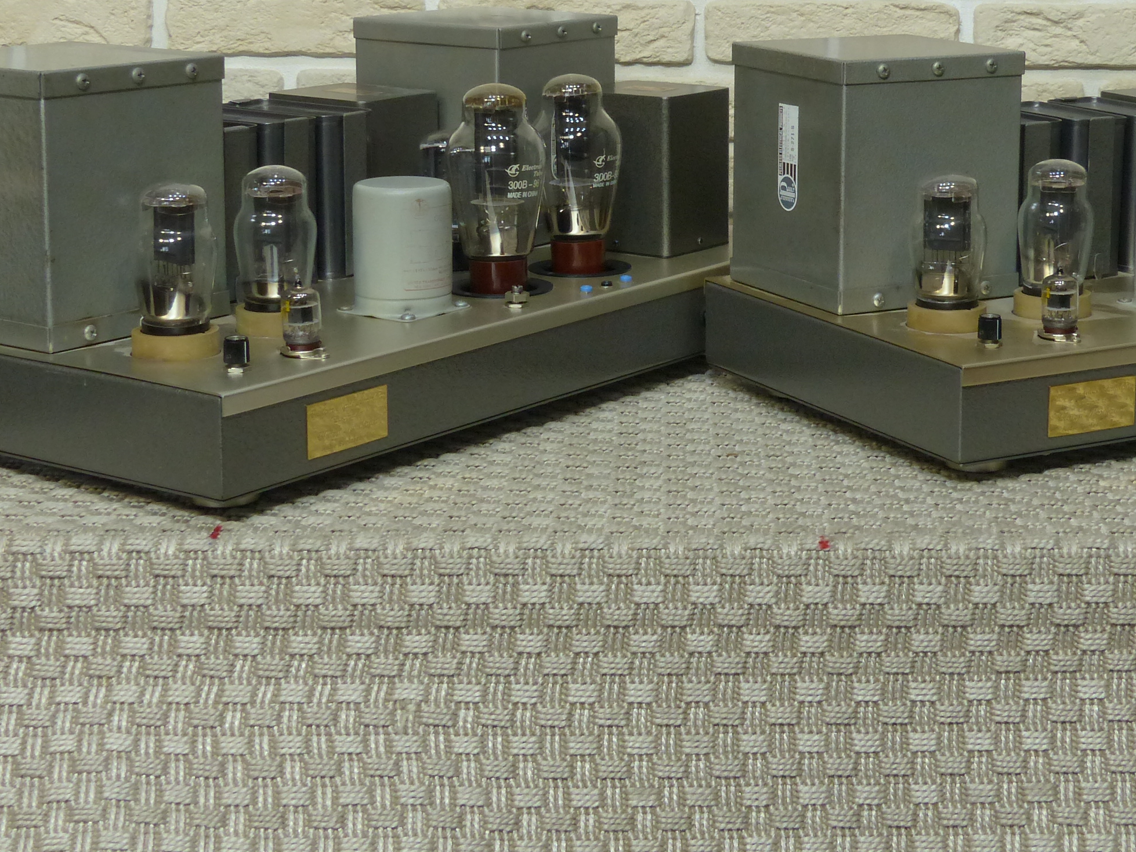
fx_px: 2297
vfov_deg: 20.9
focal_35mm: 70
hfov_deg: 27.7
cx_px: 726
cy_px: 231
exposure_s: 1/60
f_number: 4.5
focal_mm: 7.6
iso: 200
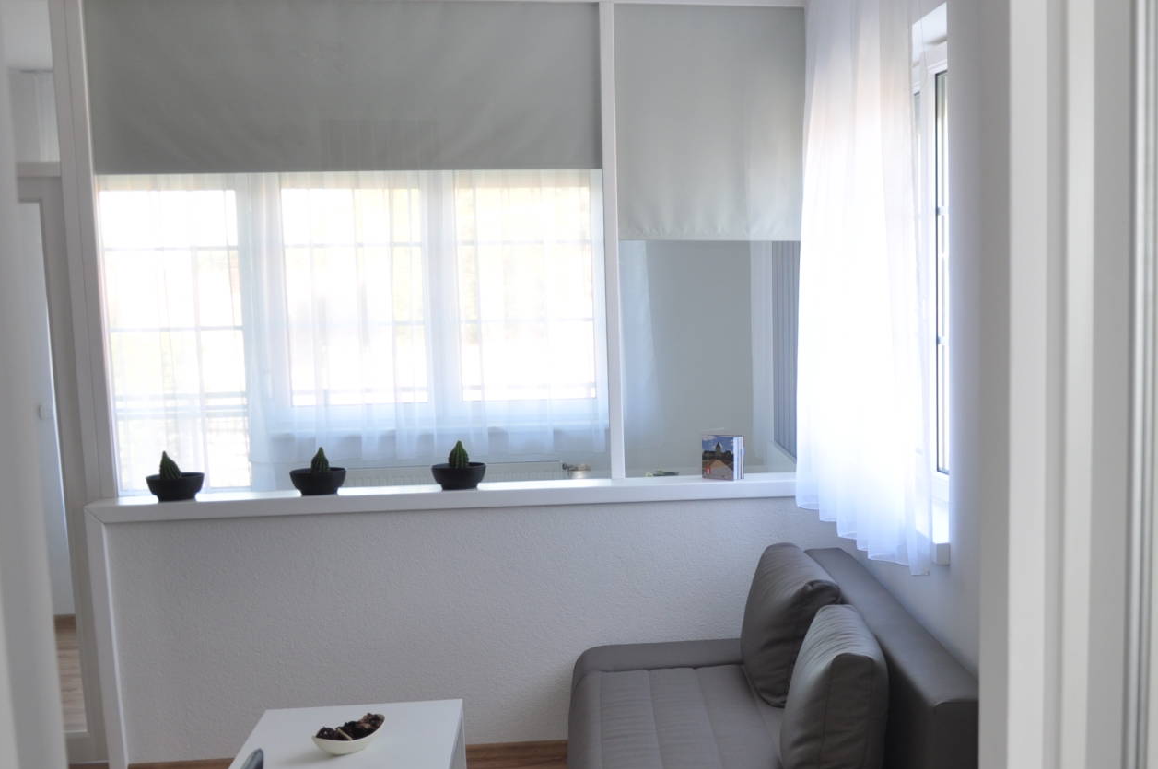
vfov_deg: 30.3
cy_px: 501
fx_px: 1414
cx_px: 879
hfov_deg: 43.0
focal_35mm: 44
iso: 200
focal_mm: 18
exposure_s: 1/50
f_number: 3.5
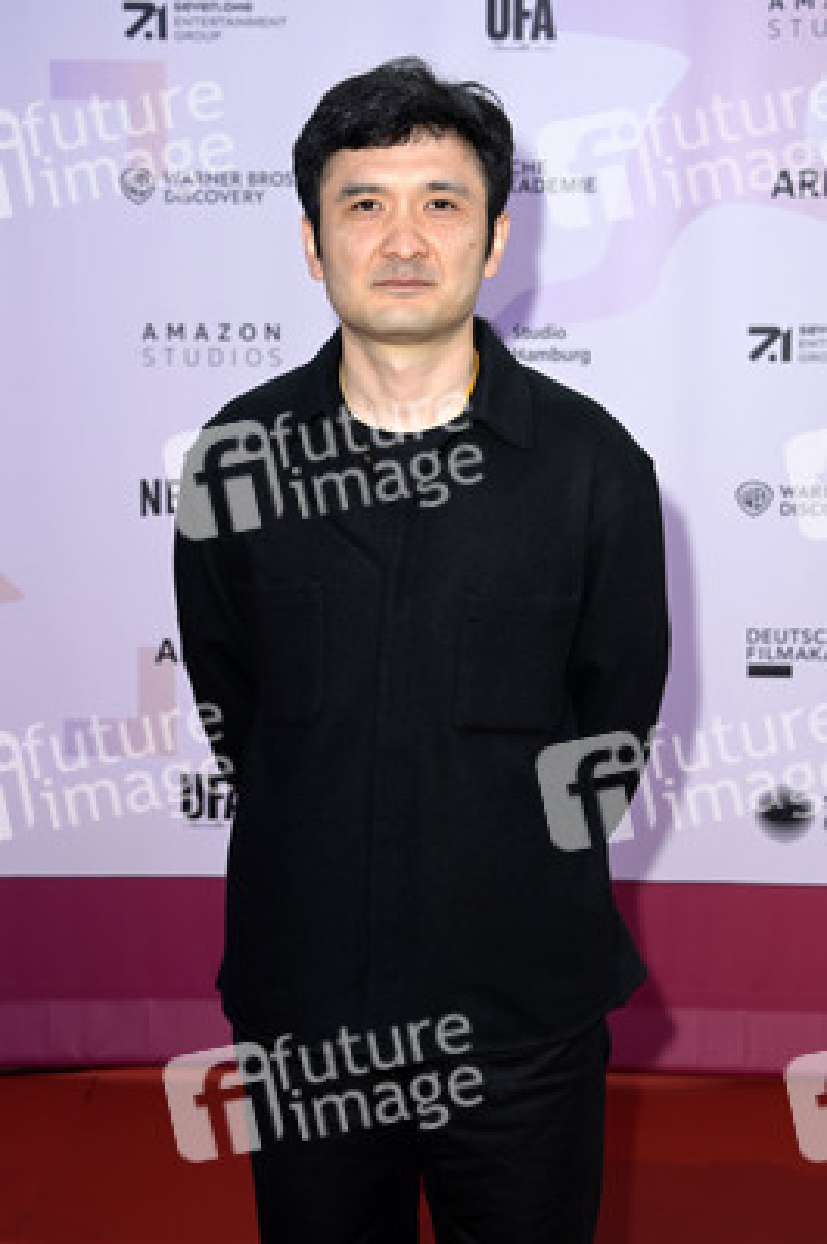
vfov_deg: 35.7
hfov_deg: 24.2
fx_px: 1933
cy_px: 622
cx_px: 414
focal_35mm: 56
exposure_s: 1/200
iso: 250
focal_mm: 56
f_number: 5.6
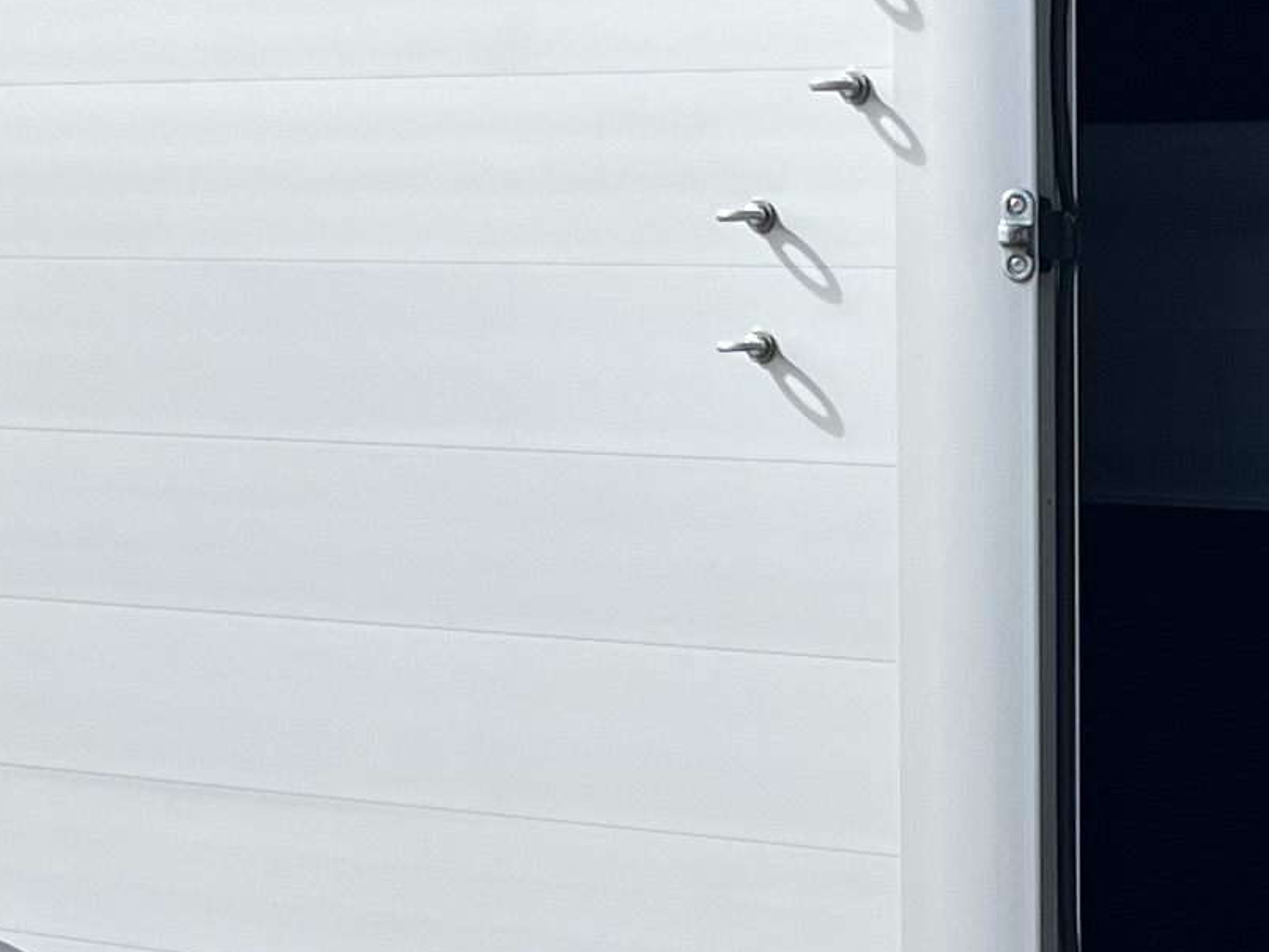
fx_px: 4767
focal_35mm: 130
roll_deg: -1.0
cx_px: 1223
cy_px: 782
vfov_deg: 11.4
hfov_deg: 14.9
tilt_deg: -6.0
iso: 50
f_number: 1.6
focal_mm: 5.1
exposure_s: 1/1802
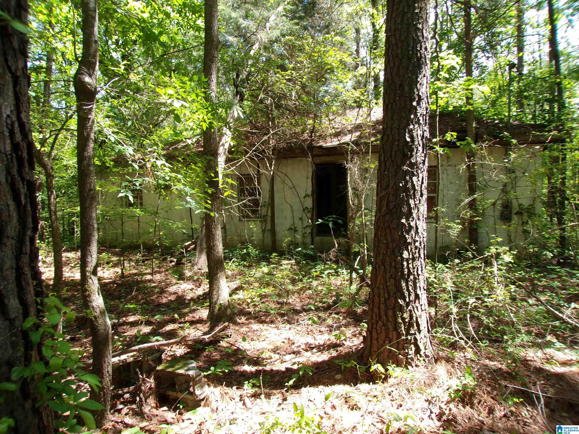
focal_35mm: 24
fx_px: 401
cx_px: 290
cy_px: 217
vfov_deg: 56.8
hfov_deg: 71.6
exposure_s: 1/58
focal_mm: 4.3
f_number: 4.4
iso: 100
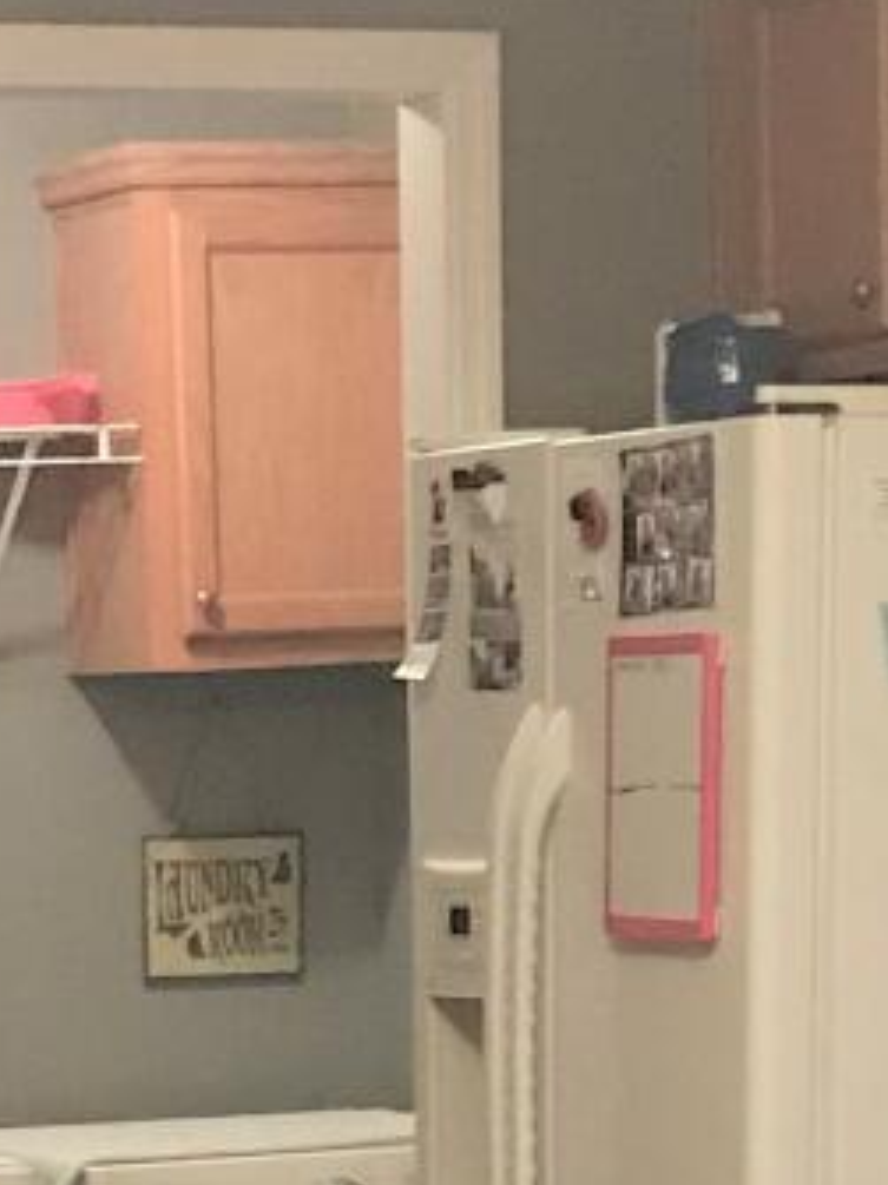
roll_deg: +0.9
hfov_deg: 8.9
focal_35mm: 167
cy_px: 2497
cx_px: 219
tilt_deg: -15.5
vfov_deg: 10.7
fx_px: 5716
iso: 100
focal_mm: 3.99
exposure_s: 1/15
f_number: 1.8
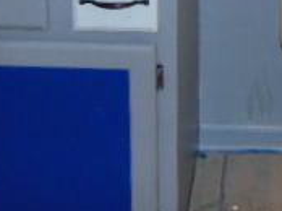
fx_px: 748
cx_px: 261
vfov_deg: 14.4
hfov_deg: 20.8
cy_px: -148
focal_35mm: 92
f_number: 3
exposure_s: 1/30
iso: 200
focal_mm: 4.5
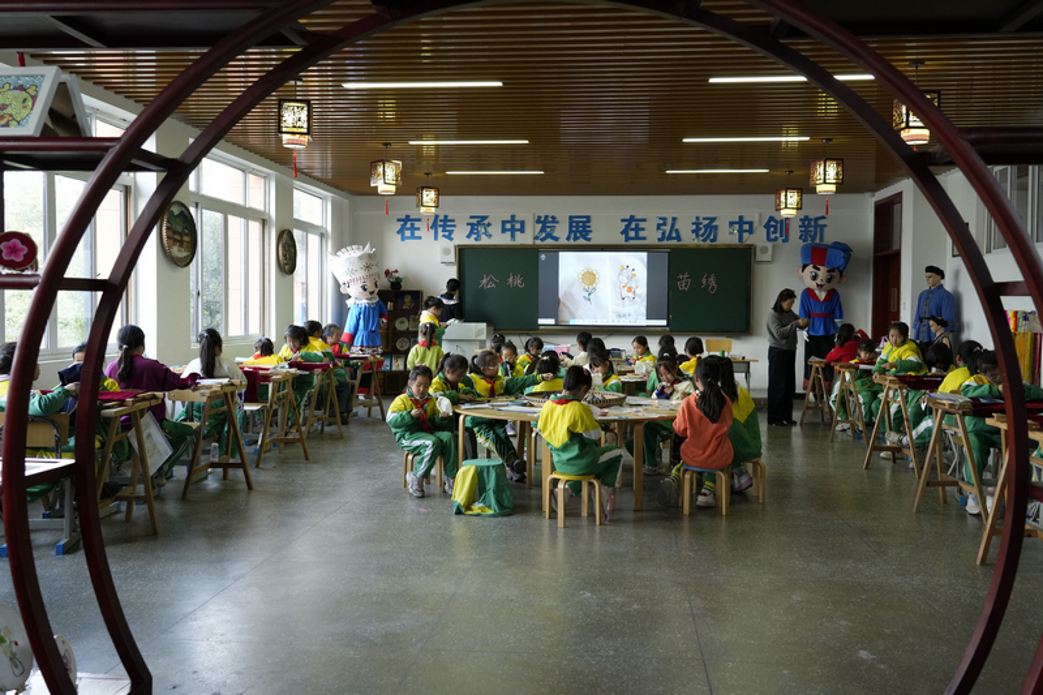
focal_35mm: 32
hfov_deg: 58.7
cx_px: 522
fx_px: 927
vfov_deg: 41.1
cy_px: 348
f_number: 5.6
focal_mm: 32
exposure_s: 1/100
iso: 2000
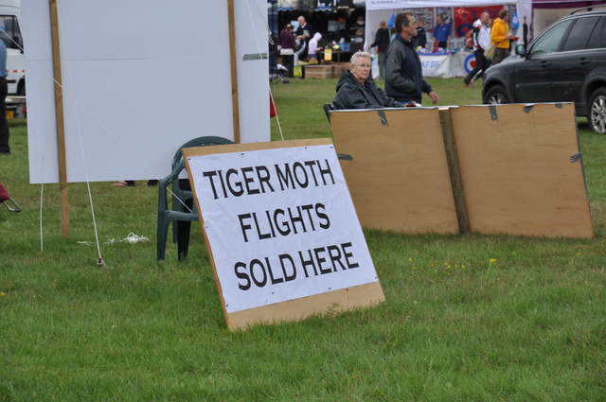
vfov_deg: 8.7
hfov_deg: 13.1
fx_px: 2648
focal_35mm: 158
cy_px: 201
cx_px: 303
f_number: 9
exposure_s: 1/160
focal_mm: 105
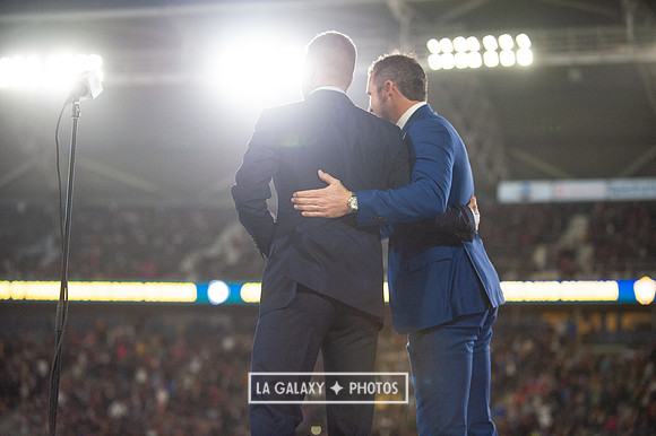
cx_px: 328
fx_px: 1566
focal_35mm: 86
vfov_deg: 15.9
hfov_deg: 23.7
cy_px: 218
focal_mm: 86
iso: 3200
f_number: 2.8
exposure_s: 1/2000
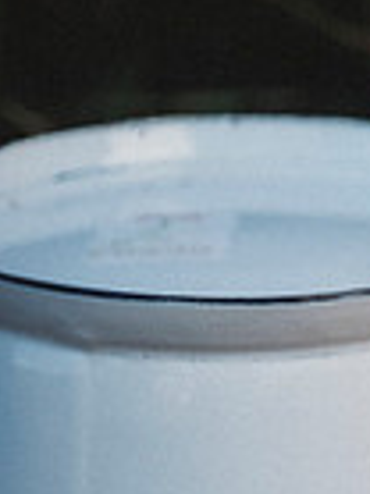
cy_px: 137
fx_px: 4011
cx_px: 1028
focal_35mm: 281
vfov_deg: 7.1
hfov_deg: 5.1
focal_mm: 70
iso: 100
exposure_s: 1/250
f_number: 2.8
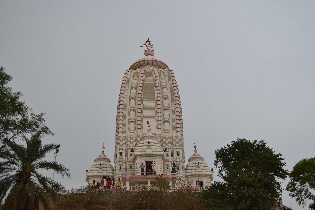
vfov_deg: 29.9
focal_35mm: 45
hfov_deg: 43.6
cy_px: 105
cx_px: 158
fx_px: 394
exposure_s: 1/500
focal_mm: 30
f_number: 4.5
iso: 2200
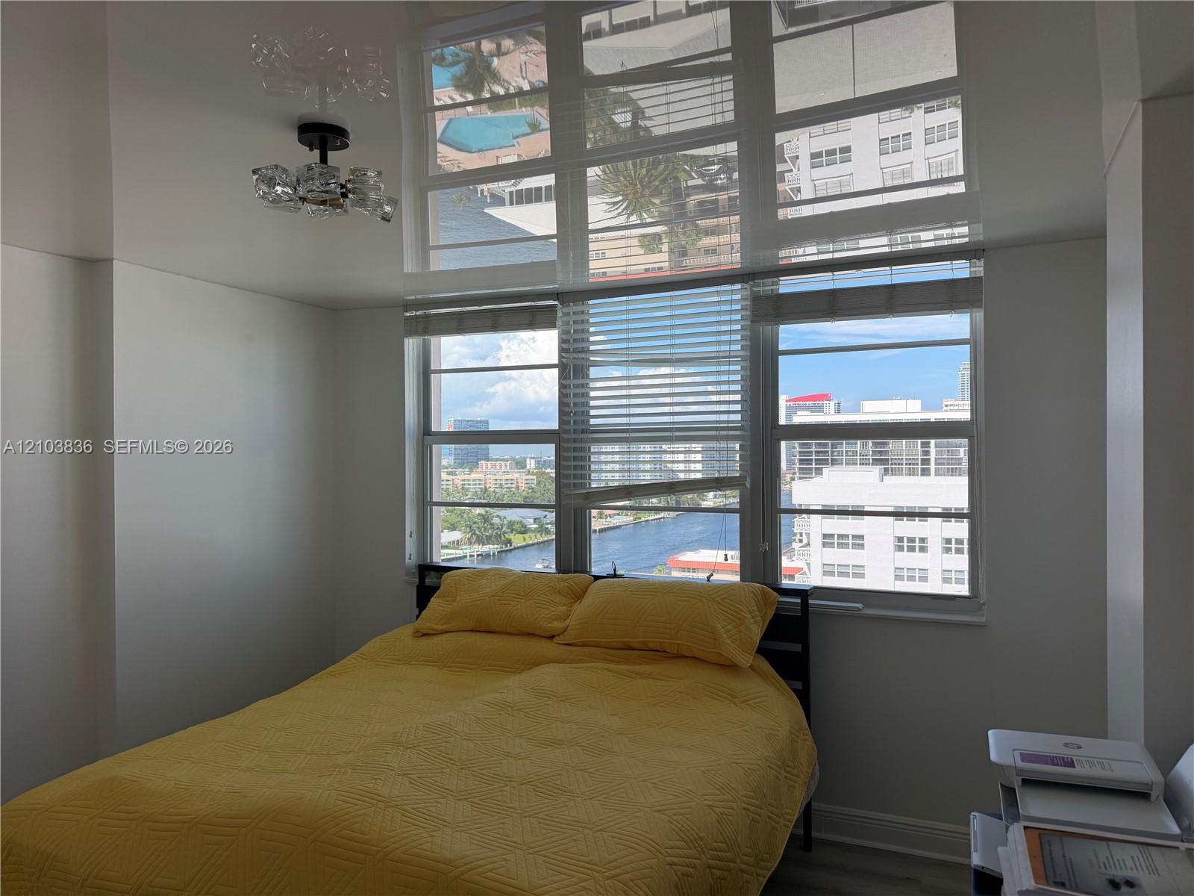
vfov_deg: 56.8
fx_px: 828
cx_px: 597
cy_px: 448
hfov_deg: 71.6
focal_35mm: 24
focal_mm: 6.76
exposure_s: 1/1689
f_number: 1.78
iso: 100
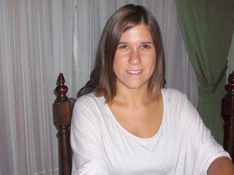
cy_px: 142
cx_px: 127
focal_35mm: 52
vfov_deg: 27.4
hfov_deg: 36.8
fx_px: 351
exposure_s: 1/125
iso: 400
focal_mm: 5.7
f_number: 2.8
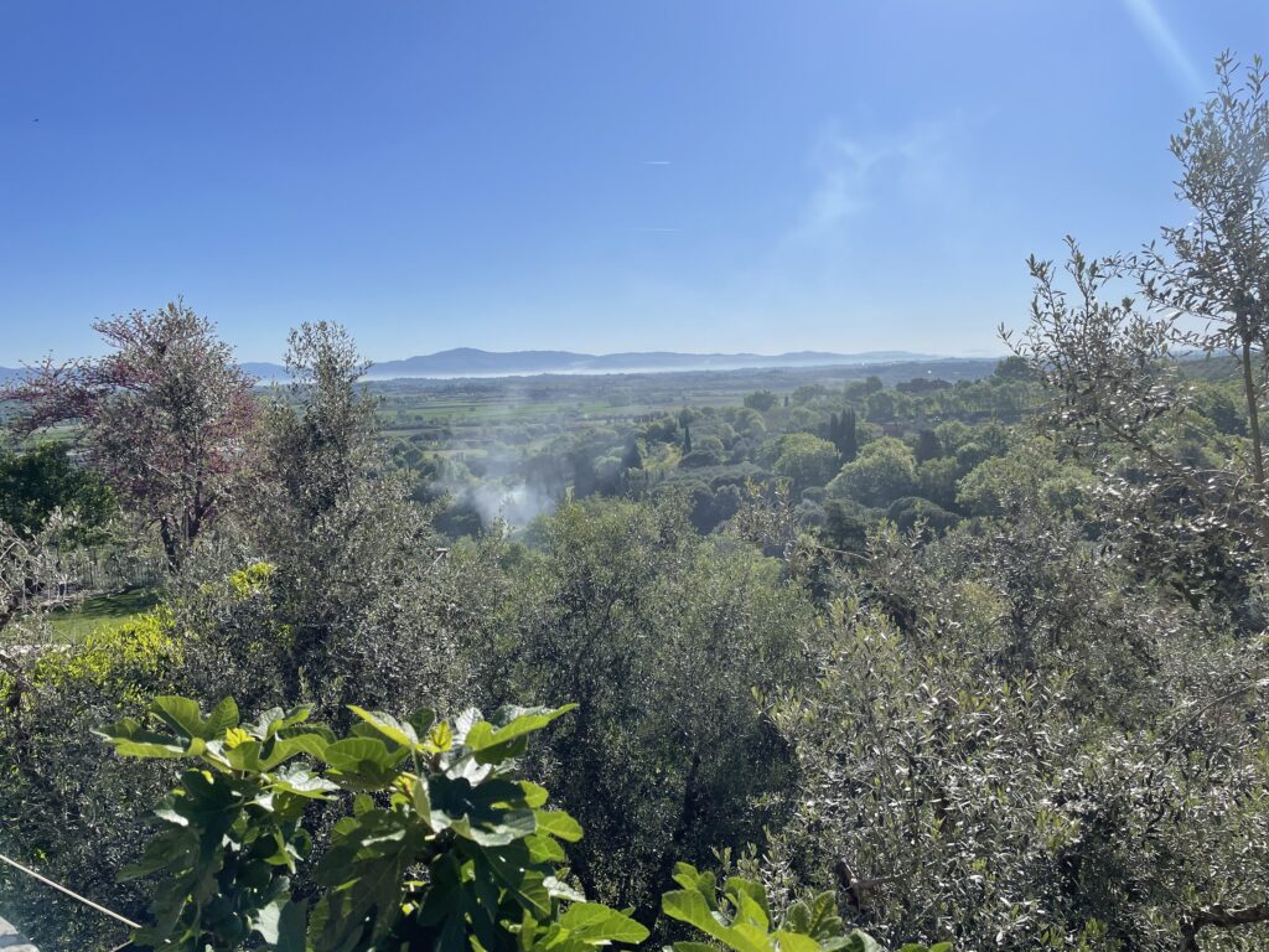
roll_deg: +2.3
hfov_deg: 67.3
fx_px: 953
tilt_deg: -5.6
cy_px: 476
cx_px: 634
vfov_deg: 53.1
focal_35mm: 26
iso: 32
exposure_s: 1/6494
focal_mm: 4.2
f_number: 1.6
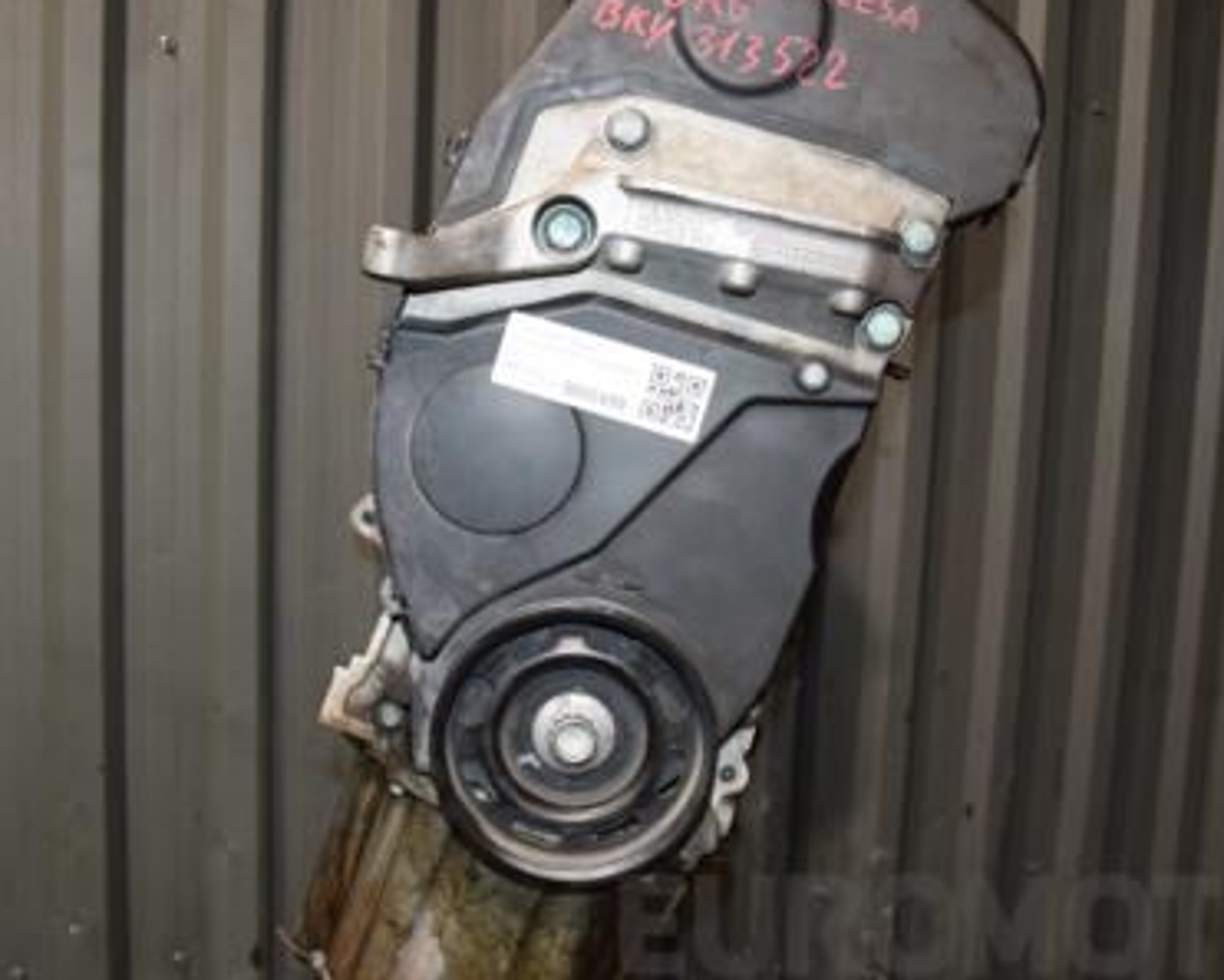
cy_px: 485
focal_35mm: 41
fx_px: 1486
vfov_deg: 36.5
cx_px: 558
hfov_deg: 44.7
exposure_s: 1/60
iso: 800
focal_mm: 18
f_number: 5
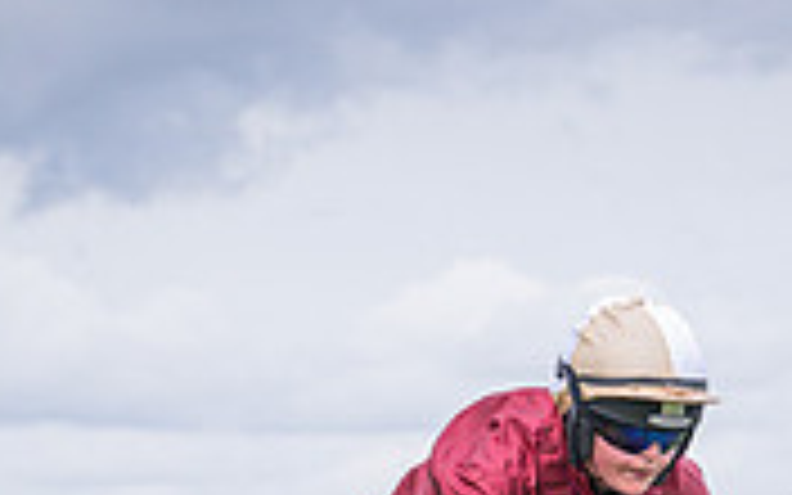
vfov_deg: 4.1
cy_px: 952
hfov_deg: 6.6
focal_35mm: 317
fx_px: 6842
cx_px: 675
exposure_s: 1/800
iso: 400
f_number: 5
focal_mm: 70
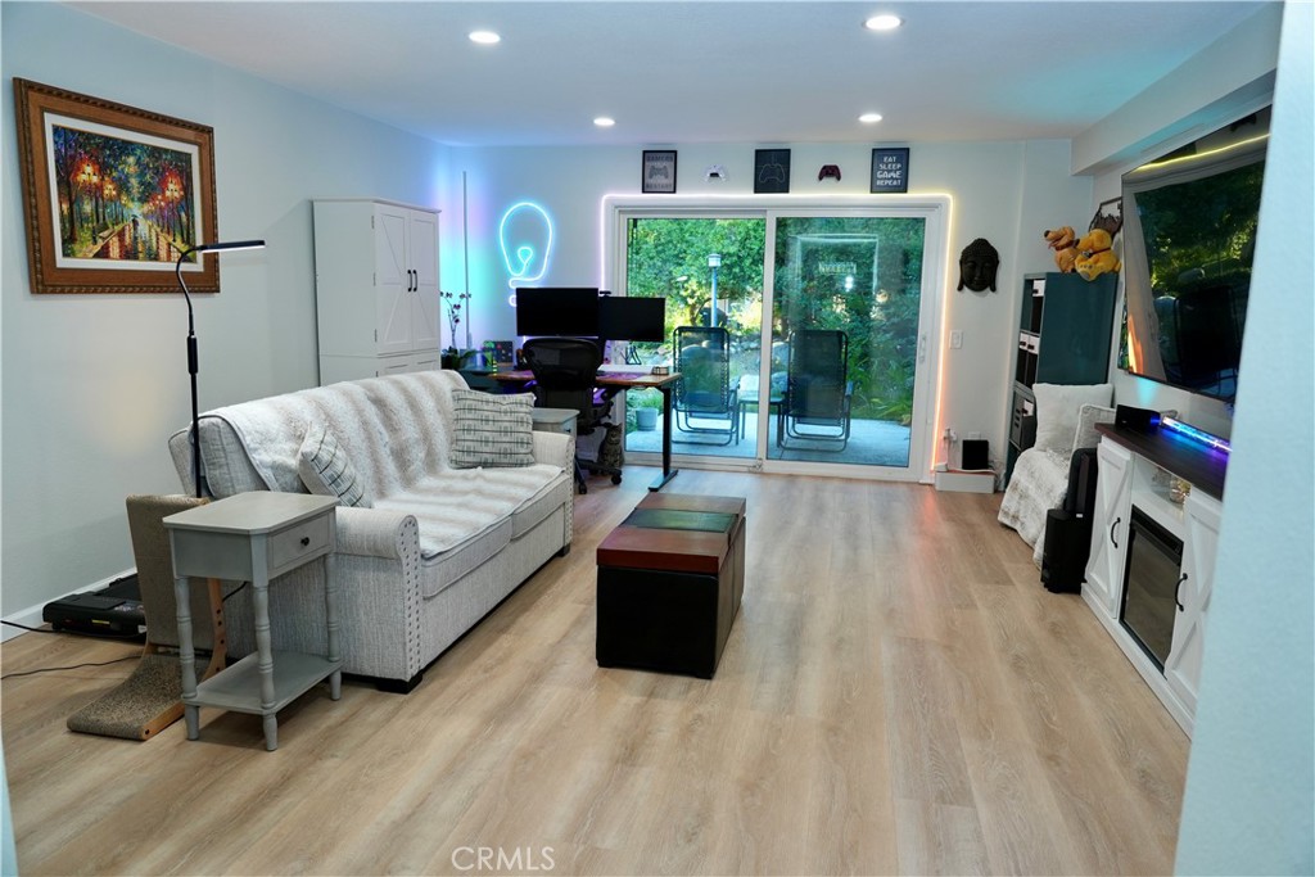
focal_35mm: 24
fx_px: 877
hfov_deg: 73.7
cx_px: 658
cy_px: 438
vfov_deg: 53.1
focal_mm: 16
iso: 320
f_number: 2.8
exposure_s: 1/60.1
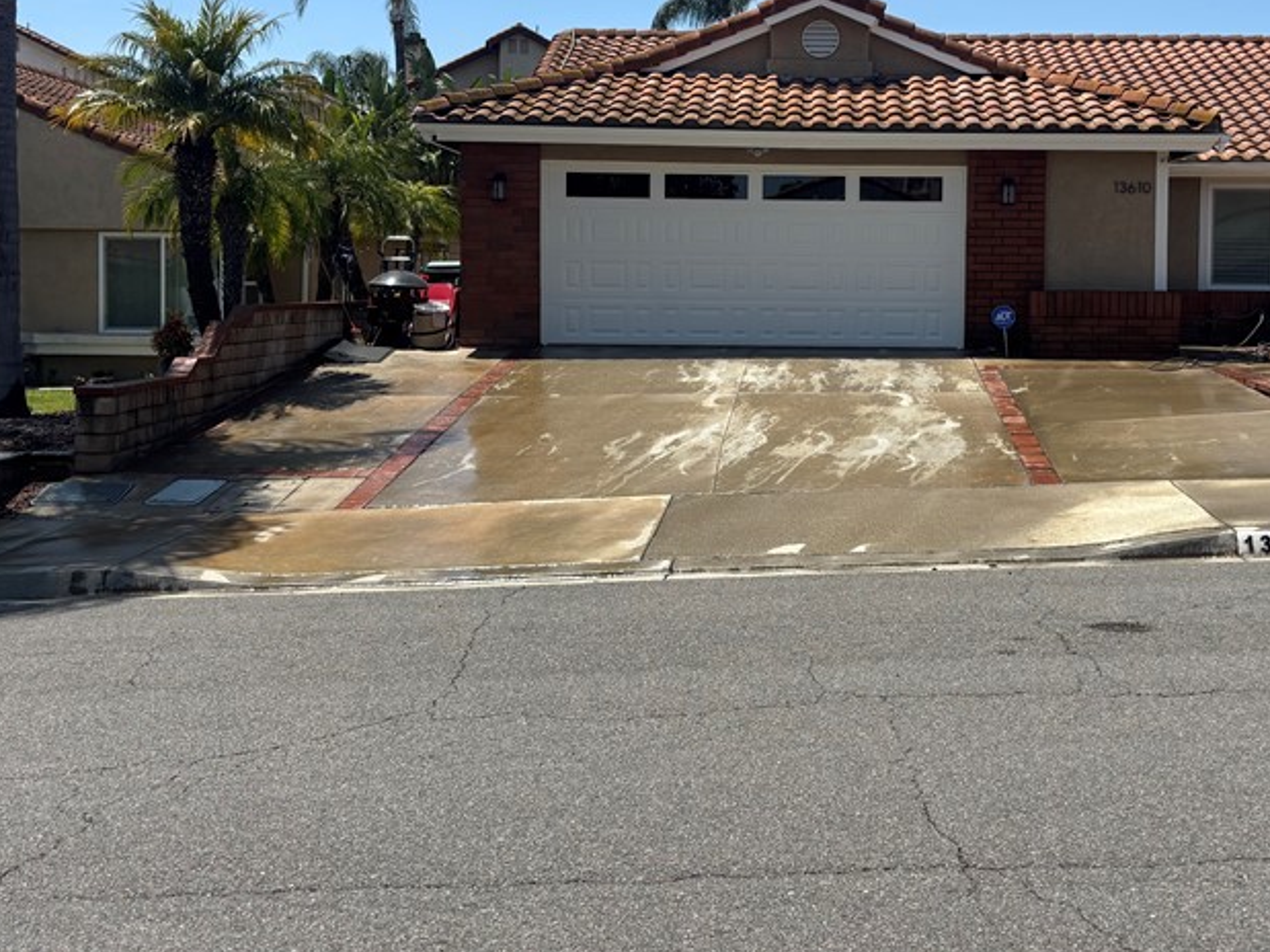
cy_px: 324
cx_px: 810
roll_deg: -0.2
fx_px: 1577
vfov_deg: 33.3
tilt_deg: -1.4
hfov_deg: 43.4
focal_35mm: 43
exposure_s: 1/3413
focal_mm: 5.96
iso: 50
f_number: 1.6
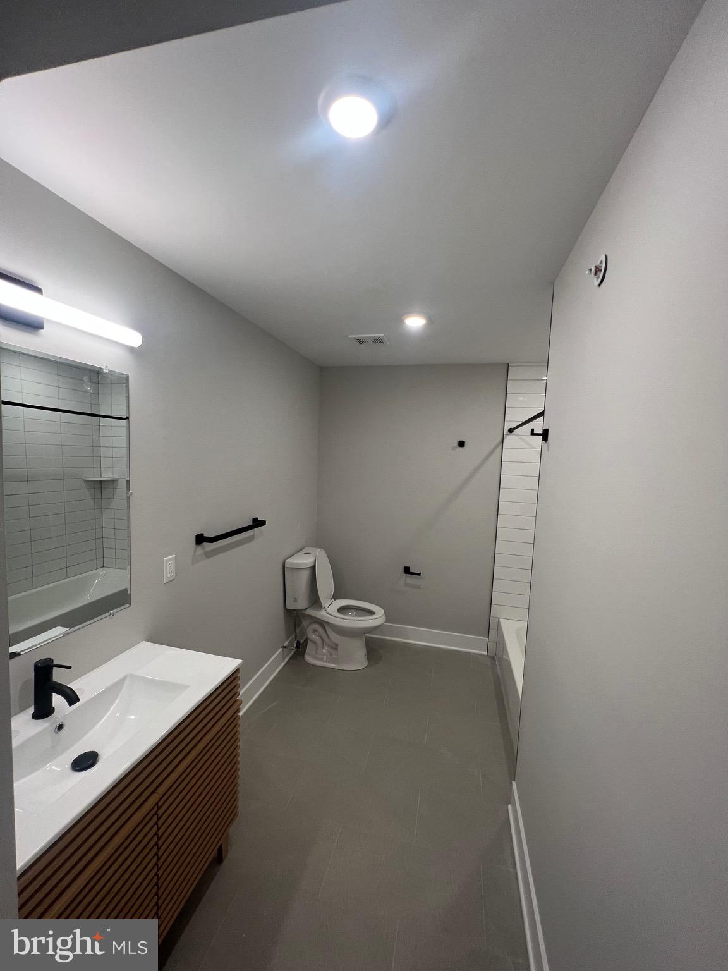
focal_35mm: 13
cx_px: 364
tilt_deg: -4.9
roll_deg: -3.0
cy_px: 486
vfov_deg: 106.2
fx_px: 365
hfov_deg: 89.9
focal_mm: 1.57
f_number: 1.8
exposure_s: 1/120
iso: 125
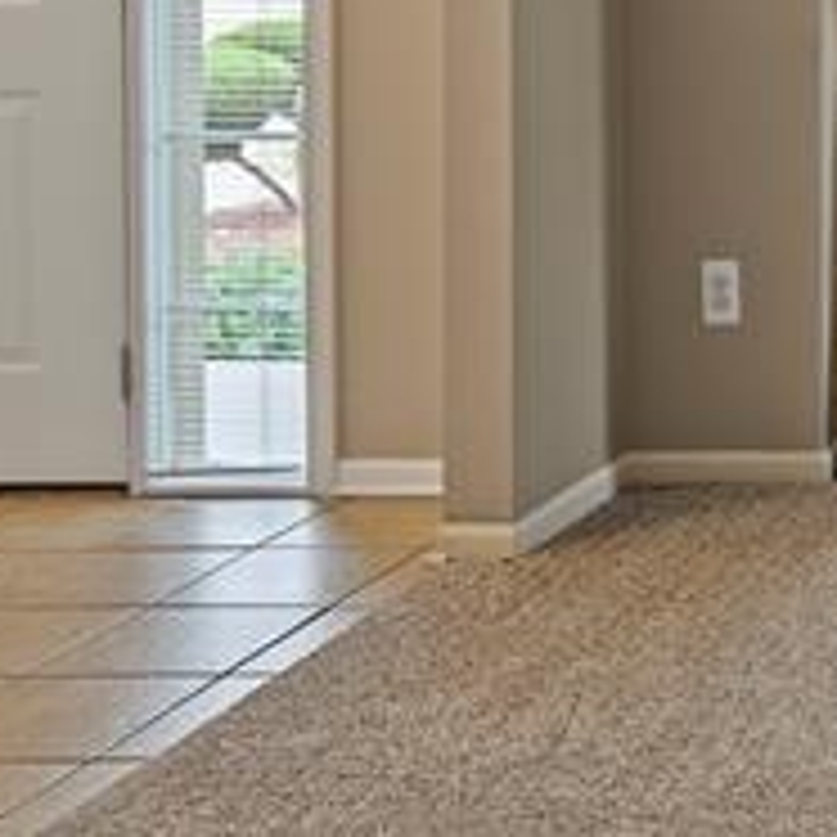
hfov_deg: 18.4
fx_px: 2052
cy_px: -70
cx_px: 1480
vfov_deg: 21.9
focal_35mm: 75
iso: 100
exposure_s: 1/80
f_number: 4
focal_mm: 16
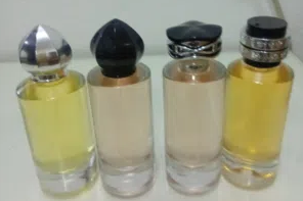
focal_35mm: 38
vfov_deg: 34.8
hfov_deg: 50.7
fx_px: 320
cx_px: 150
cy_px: 77
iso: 1273
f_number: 1.8
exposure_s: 1/20
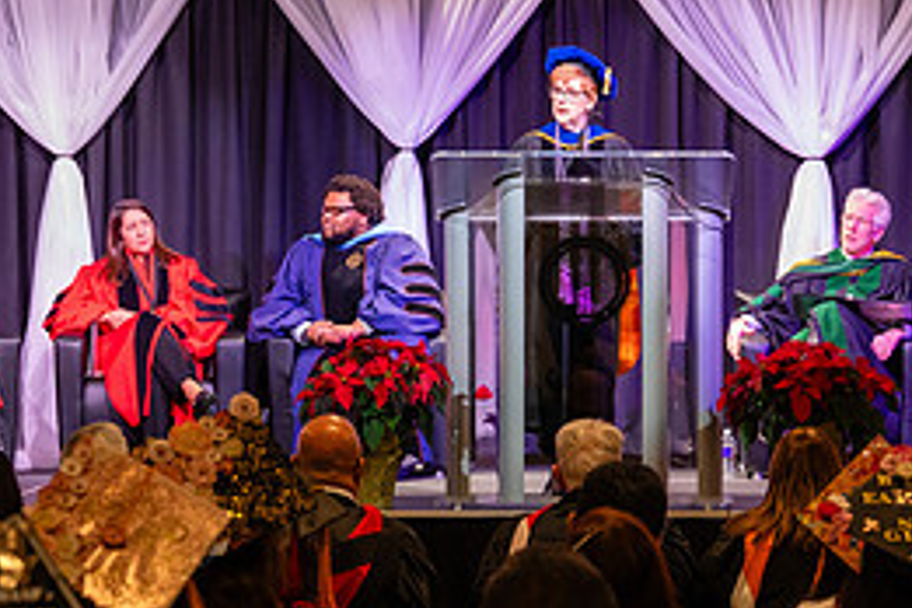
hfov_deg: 13.1
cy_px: 365
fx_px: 3977
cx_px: 556
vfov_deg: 8.7
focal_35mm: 157
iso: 2000
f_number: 5.6
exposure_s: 1/125
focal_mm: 70
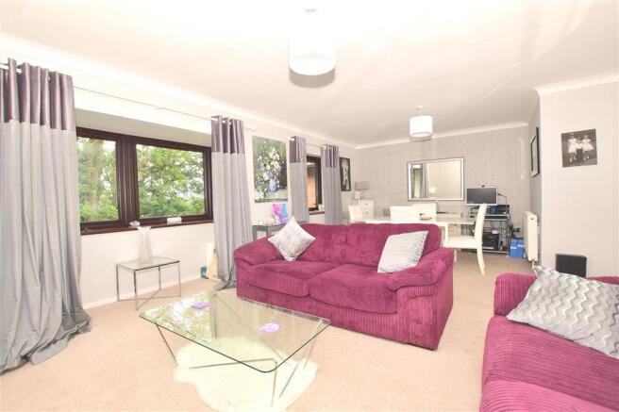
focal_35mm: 15
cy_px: 206
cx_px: 310
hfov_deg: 100.4
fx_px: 258
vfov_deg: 77.3
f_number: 10
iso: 500
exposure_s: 1/60
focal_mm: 10
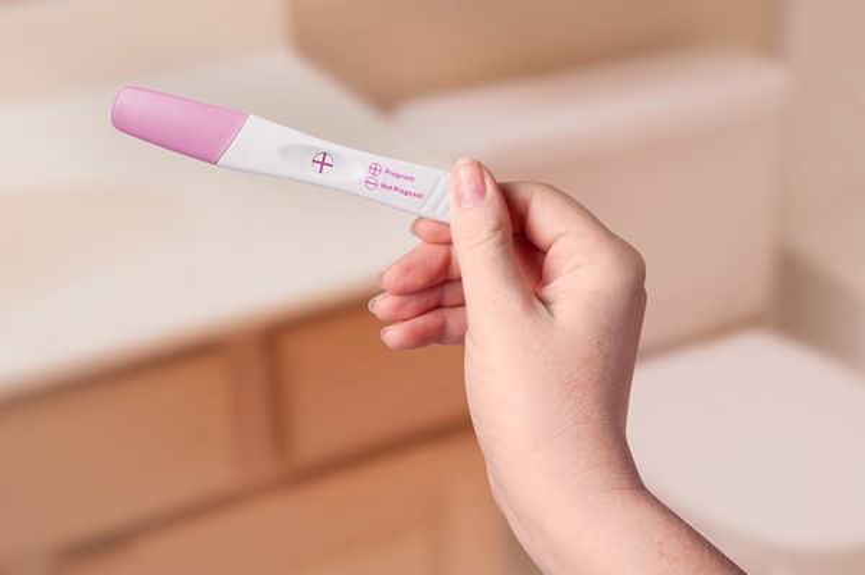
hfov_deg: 54.5
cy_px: 288
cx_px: 432
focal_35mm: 35
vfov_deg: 37.8
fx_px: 840
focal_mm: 35
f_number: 18
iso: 100
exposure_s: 1/200
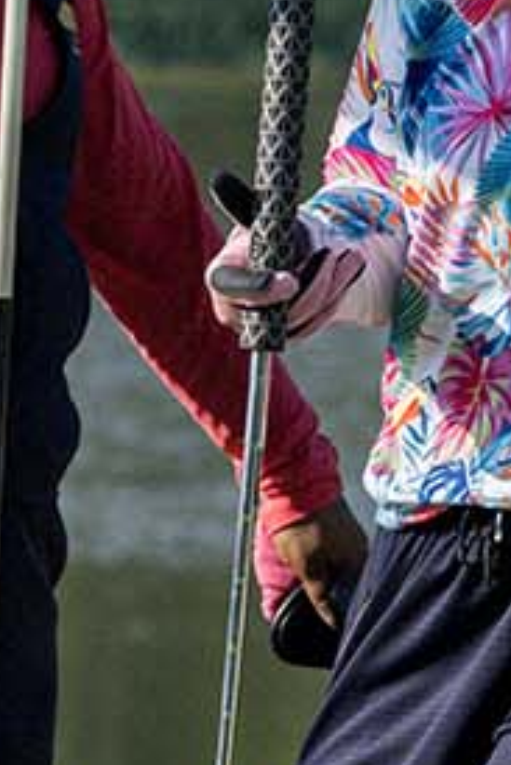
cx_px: 45
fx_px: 8718
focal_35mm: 410
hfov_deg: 3.4
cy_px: 223
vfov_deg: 5.0
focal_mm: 78
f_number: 4
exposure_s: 1/4000
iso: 500
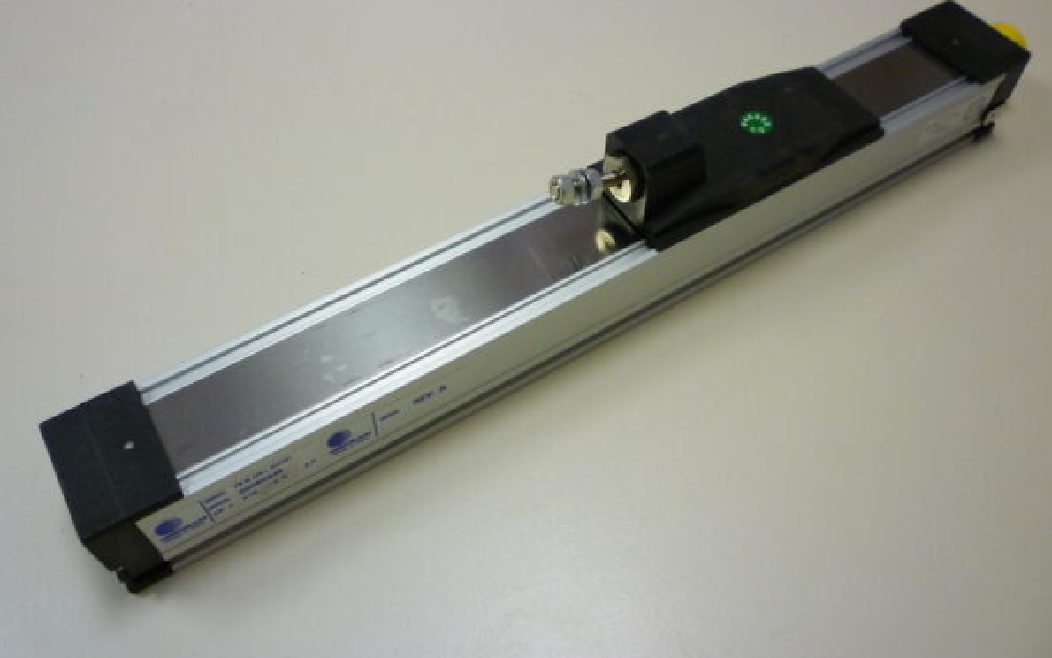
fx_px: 889
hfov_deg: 61.2
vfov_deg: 40.6
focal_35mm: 31
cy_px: 304
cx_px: 523
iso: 250
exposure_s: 1/30
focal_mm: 5.2
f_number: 3.3
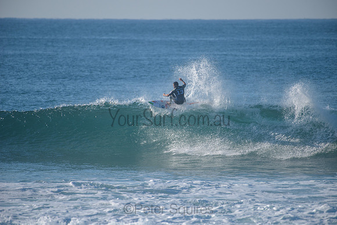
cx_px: 168
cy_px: 112
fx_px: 4681
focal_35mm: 500
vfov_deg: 2.8
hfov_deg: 4.1
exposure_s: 1/2000
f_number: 5.6
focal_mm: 500
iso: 200
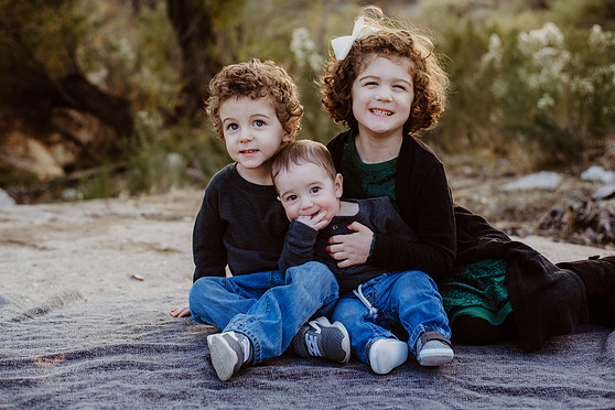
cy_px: 198
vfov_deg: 26.0
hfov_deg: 38.2
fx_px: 888
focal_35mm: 52
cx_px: 302
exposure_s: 1/800
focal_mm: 50
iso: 400
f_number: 3.2
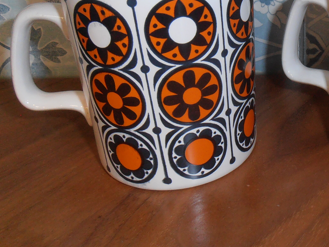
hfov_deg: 36.0
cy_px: 74
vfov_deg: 28.8
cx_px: 292
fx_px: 475
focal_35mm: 50
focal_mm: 4.2
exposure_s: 1/30
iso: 125
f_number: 3
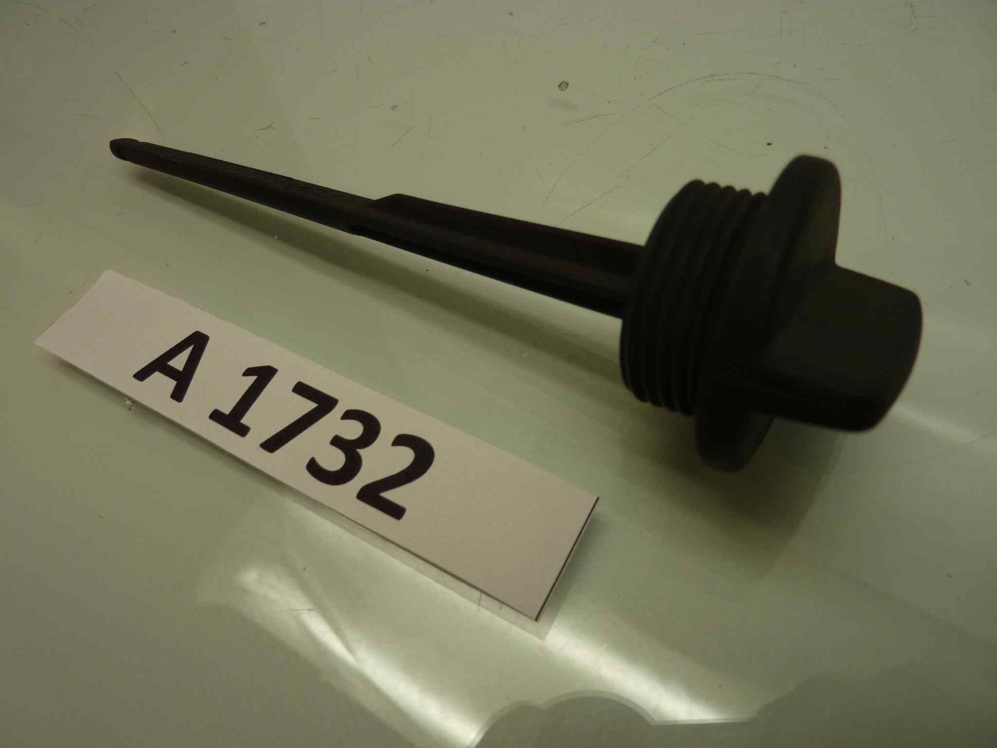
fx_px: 720
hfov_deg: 69.4
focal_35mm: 25
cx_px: 498
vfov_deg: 54.9
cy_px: 374
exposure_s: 1/50
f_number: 3.3
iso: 80
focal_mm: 4.1
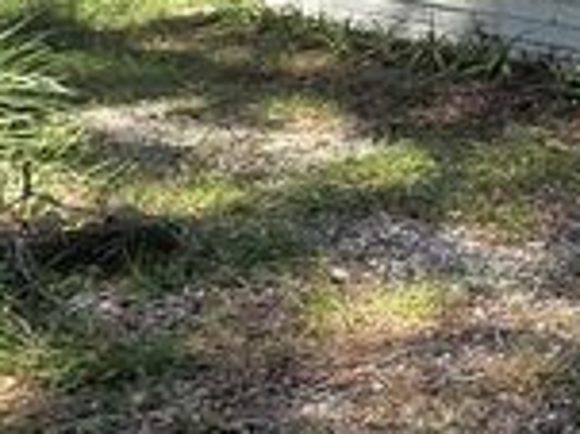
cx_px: 941
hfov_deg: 18.8
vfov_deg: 16.0
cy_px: -119
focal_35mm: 88
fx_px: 1473
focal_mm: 2.2
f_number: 2.2
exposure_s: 1/701
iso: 50
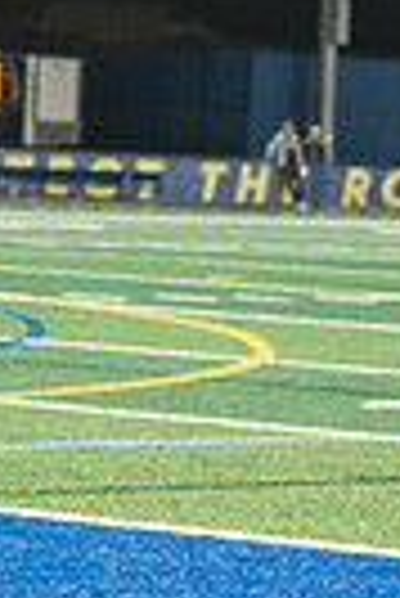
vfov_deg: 6.7
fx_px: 5070
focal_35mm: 305
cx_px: 1263
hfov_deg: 4.3
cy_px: 196
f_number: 3.5
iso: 2500
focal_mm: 70
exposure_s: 1/320
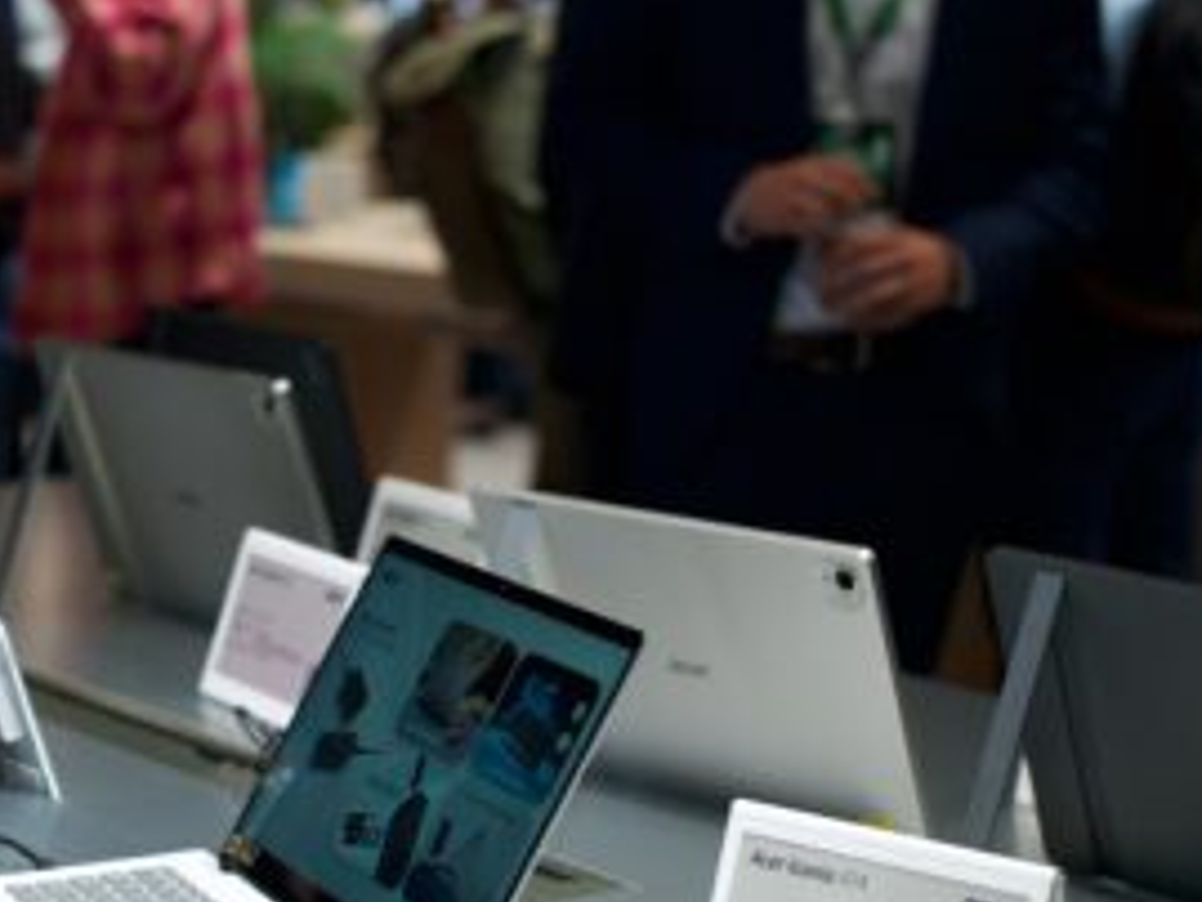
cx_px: 357
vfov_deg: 19.1
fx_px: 2675
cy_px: 623
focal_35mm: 77
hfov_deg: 25.1
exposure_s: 1/60
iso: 200
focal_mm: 50
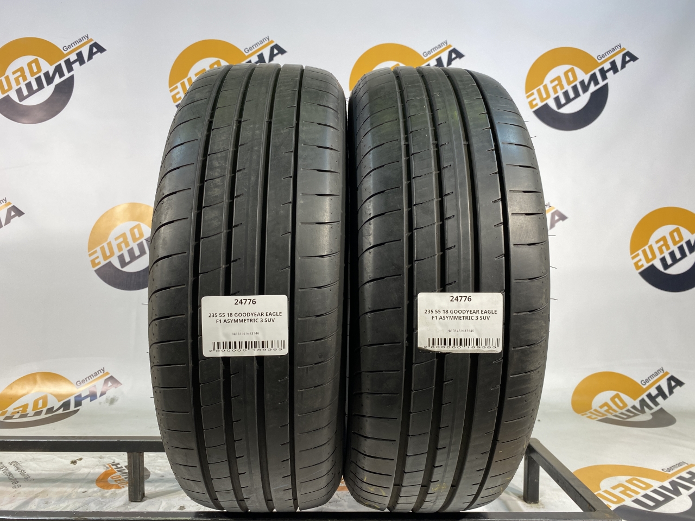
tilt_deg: +0.4
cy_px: 260
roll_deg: -0.5
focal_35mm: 26
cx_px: 348
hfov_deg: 67.3
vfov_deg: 53.1
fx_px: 522
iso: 64
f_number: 1.8
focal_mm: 4.25
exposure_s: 1/100
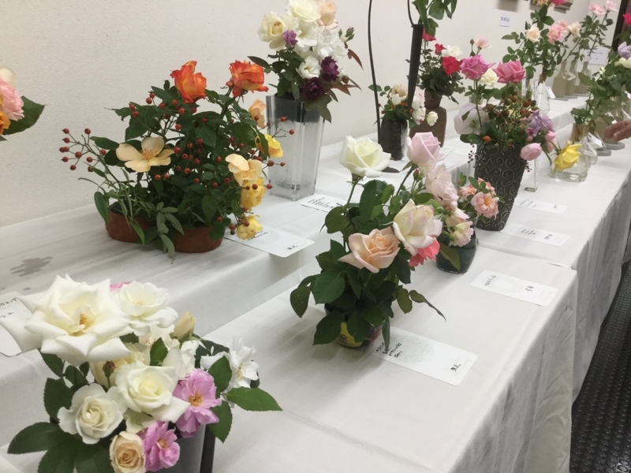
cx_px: 316
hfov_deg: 58.4
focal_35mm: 31
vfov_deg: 45.4
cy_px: 236
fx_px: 565
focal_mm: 3.3
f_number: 2.4
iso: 32
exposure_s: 1/30
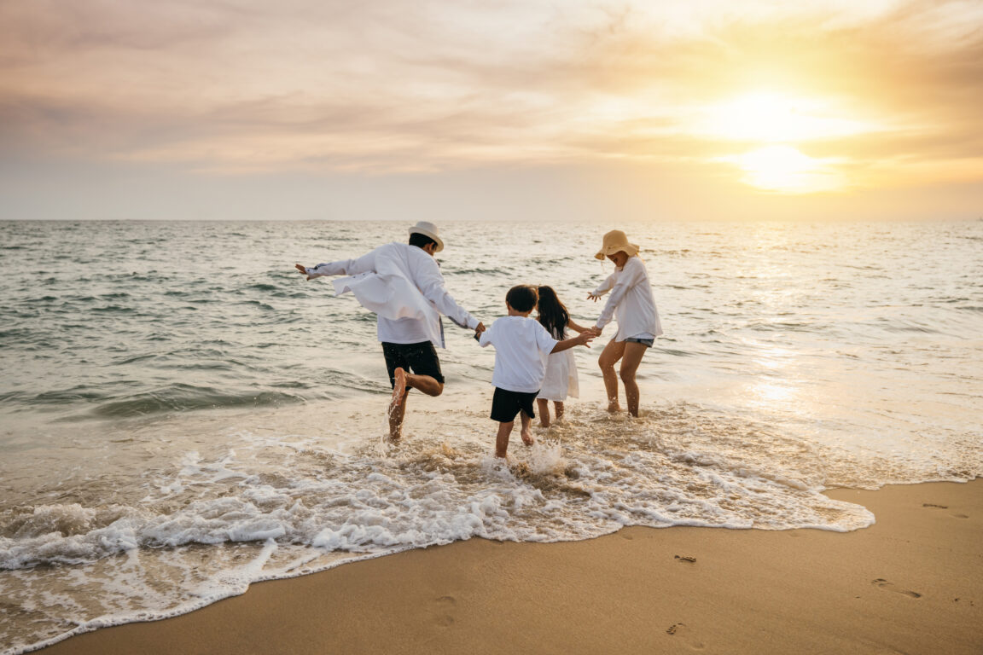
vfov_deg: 45.0
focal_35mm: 29
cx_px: 492
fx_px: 792
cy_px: 328
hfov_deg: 63.7
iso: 400
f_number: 3.5
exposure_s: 1/800
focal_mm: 29
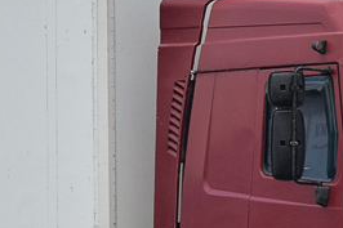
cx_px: 80
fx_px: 2897
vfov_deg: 4.5
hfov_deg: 6.8
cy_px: 130
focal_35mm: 304
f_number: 6.3
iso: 400
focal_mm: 45
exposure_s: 1/1000
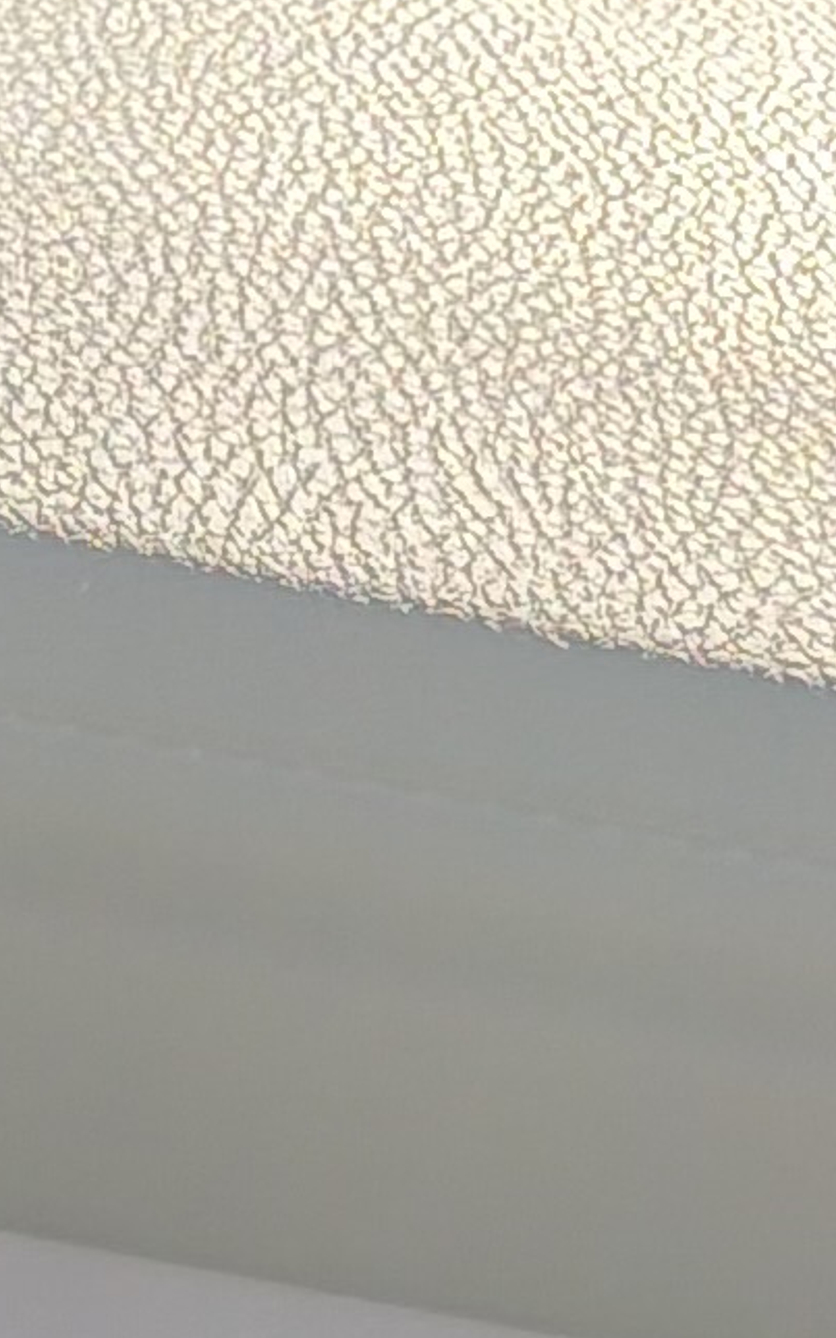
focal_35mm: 159
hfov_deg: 6.5
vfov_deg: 12.9
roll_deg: -10.0
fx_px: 5797
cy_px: 1579
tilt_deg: -32.9
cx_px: -2549
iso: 80
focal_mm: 6.76
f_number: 1.78
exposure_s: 1/543
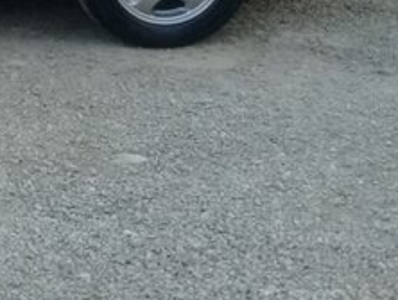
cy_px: -112
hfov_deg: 18.9
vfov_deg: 15.2
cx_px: -188
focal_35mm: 92
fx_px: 1059
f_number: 2.2
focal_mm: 3.3
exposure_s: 1/33
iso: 64
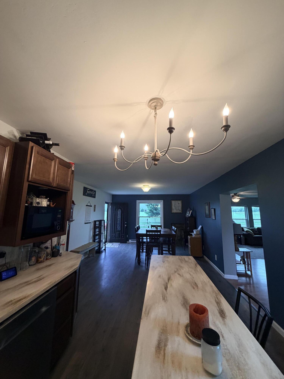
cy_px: 190
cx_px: 142
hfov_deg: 85.7
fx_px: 153
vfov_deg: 102.1
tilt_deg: +10.4
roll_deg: -0.8
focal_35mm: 14
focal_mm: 2.22
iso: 200
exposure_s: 1/120
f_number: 2.2
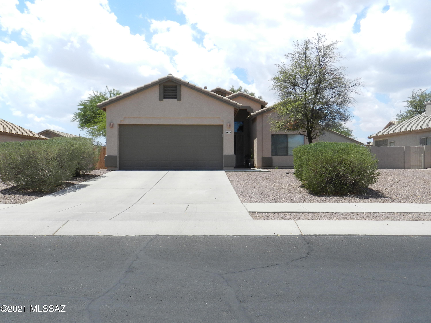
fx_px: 349
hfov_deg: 63.4
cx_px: 216
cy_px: 162
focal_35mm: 28
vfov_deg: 49.7
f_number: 3.6
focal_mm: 5
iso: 160
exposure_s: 1/1500
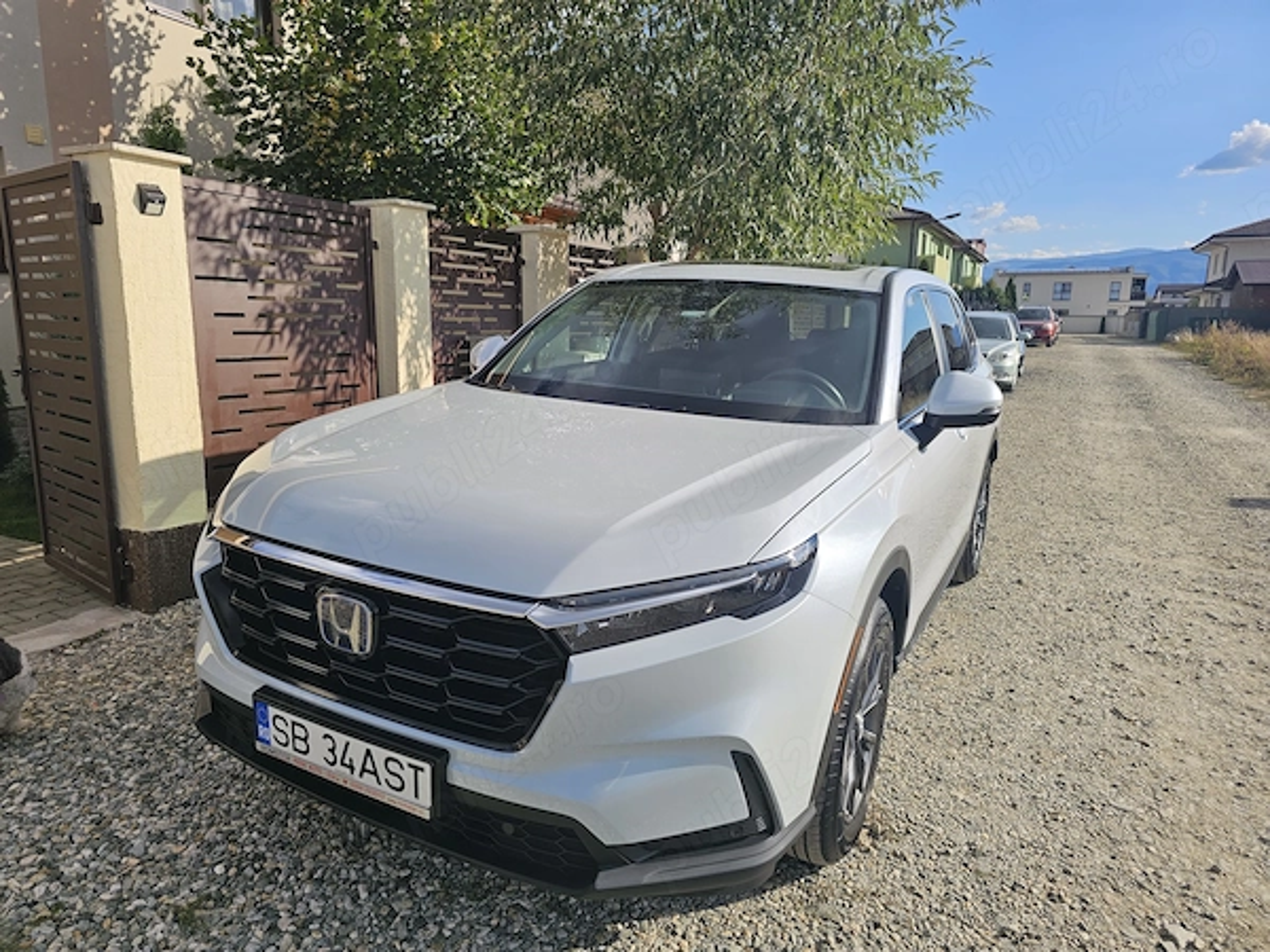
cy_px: 476
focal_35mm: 23
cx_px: 635
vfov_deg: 58.9
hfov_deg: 73.9
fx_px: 844
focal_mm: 6.3
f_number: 1.7
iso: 10
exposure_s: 1/820
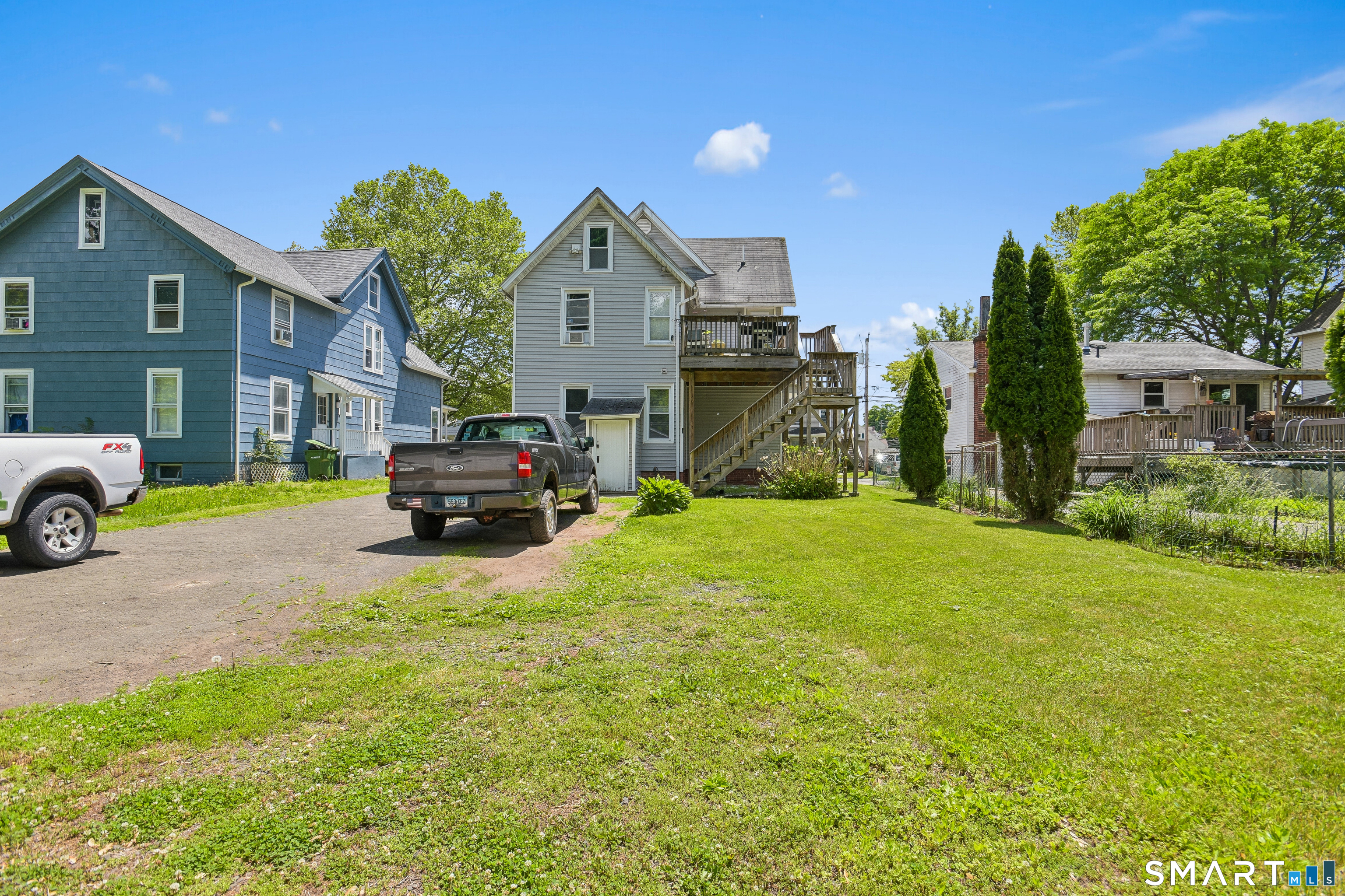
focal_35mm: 17
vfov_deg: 70.4
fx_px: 635
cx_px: 672
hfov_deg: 93.3
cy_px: 448
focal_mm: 17
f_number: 11
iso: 400
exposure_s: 1/500
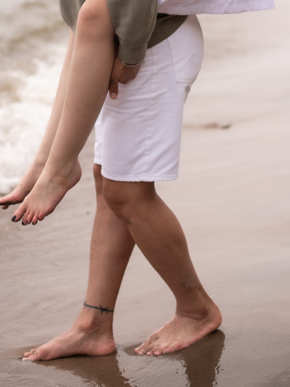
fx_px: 1352
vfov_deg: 16.0
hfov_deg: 12.2
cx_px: 54
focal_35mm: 121
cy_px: 8
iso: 100
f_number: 2.2
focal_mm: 50
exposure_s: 1/4000
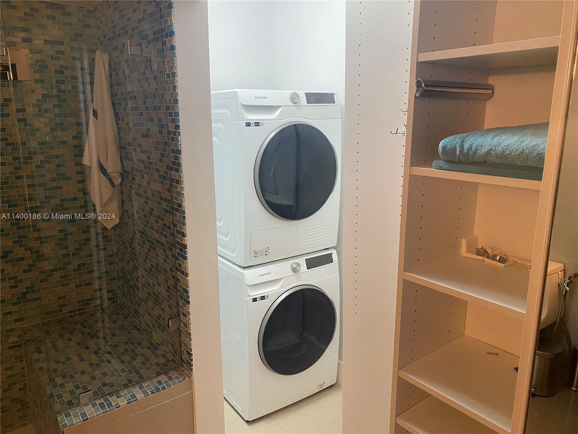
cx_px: 289
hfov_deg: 67.3
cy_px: 217
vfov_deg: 53.1
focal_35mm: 26
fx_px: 434
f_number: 1.8
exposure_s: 1/60
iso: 160
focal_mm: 4.25
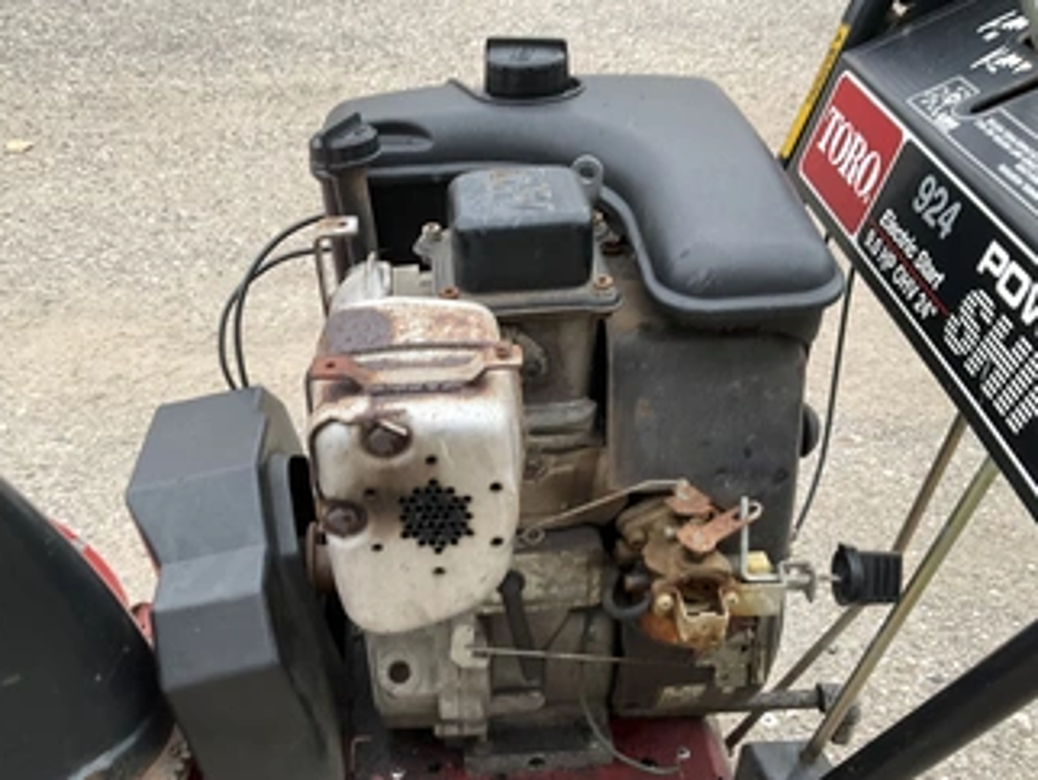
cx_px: 445
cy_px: 480
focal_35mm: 36
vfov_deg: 39.5
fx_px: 1080
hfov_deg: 51.2
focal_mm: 3
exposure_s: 1/95
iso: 64
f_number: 1.8
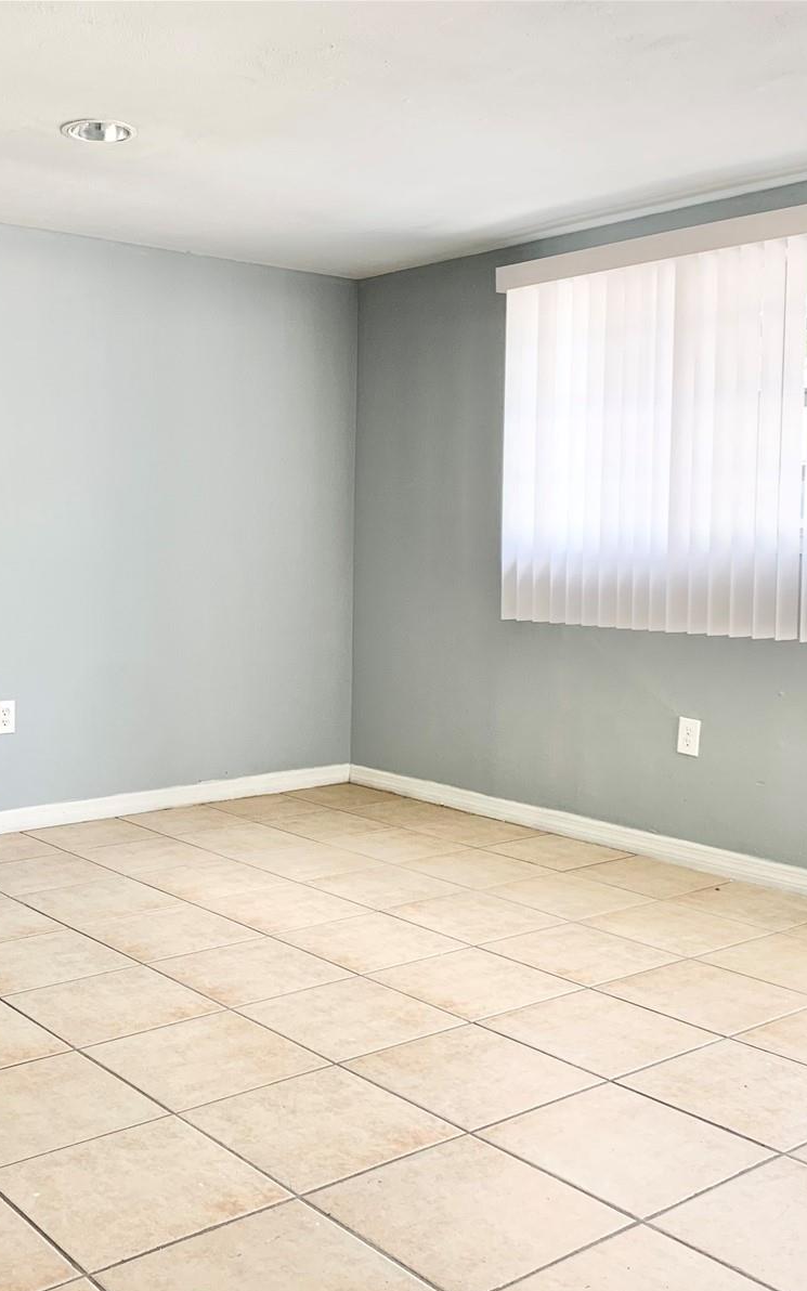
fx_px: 1302
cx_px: 297
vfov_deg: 52.7
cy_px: 649
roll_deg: +0.3
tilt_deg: -6.0
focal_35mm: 37
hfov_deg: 34.2
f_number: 1.8
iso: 50
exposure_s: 1/121
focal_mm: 4.25
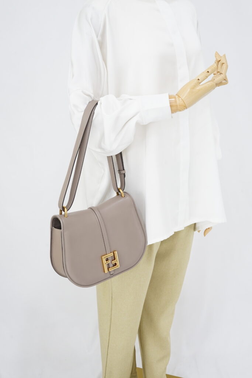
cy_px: 189
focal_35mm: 50
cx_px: 126
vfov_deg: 39.6
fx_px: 525
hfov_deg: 27.0
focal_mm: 50
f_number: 9
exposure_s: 1/3
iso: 640
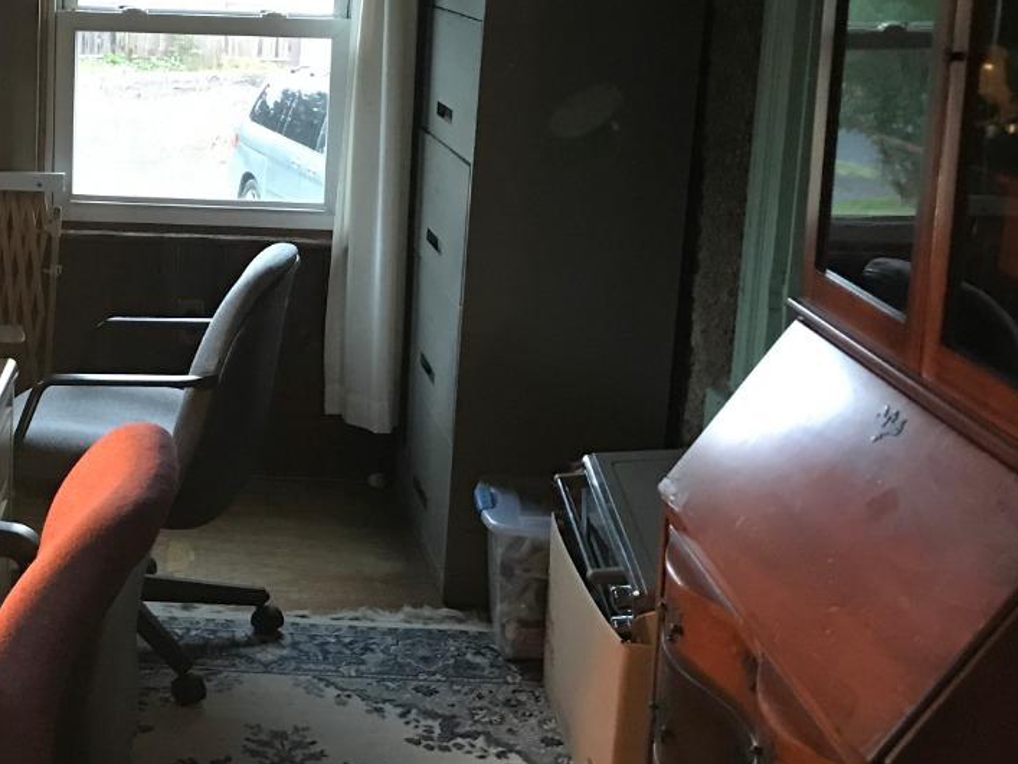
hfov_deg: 32.6
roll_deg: -0.9
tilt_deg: -9.0
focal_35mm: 57
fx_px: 1677
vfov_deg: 25.4
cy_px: 199
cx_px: 171
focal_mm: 3.99
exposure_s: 1/8
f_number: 1.8
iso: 100
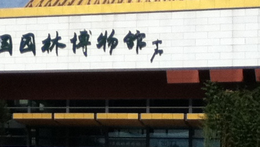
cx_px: 76
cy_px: 122
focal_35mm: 71
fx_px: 490
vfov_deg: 16.8
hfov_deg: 29.4
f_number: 2.4
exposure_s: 1/3340
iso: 80
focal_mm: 3.85
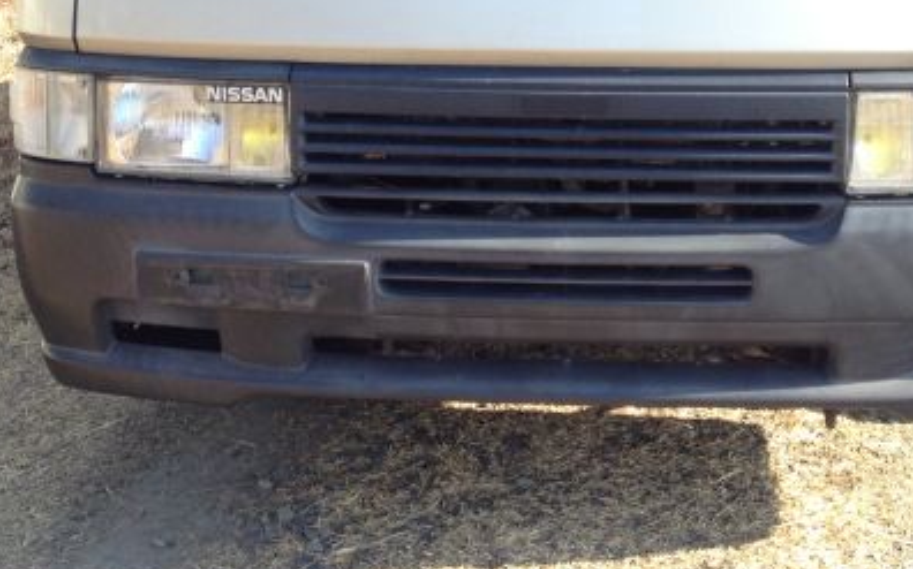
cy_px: -71
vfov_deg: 16.8
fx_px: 1865
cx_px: 567
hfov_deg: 27.4
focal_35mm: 75
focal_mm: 4.28
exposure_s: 1/315
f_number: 2.4
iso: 50
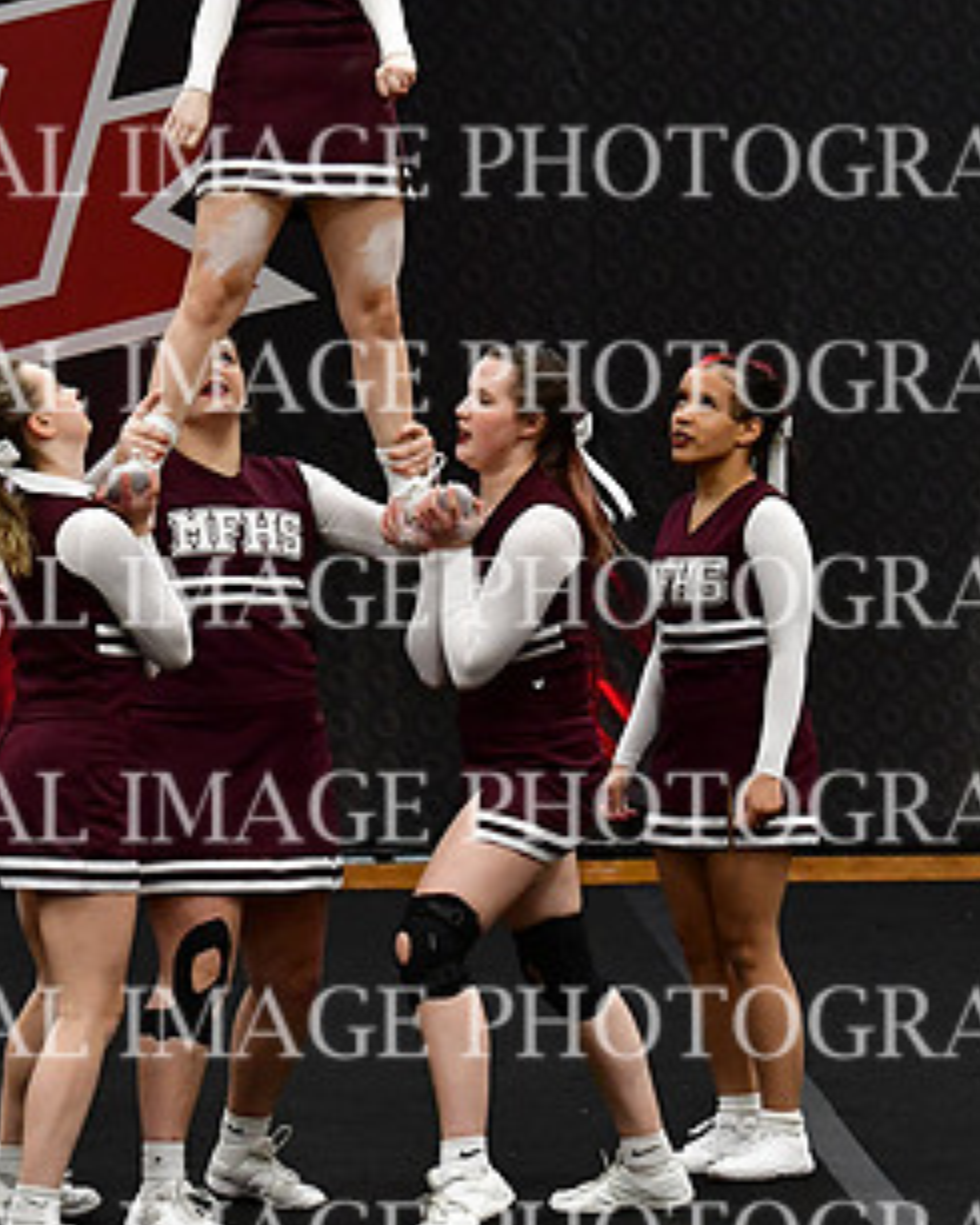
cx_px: 434
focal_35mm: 267
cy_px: 484
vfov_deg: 7.2
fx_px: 9675
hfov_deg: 5.8
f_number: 4
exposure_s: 1/500
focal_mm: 100
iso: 4000
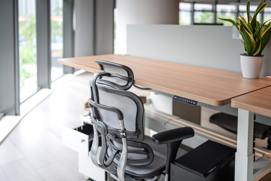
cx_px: 136
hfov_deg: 54.5
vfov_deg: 37.8
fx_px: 263
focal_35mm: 35
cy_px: 90
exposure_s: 1/200
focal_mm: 35
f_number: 1.8
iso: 100
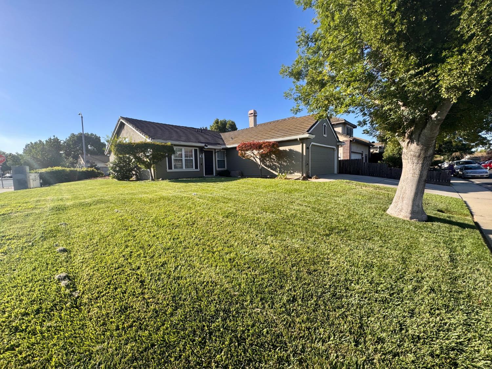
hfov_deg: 102.1
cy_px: 184
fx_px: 199
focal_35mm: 14
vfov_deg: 85.7
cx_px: 246
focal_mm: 2.22
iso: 40
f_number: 2.2
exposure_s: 1/889
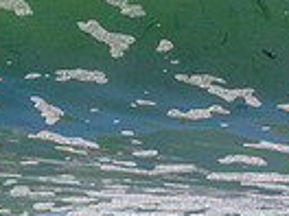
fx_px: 28277
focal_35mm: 3387
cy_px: -36
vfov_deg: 0.4
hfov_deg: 0.6
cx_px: 604
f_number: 11
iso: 1000
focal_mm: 800
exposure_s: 1/2000
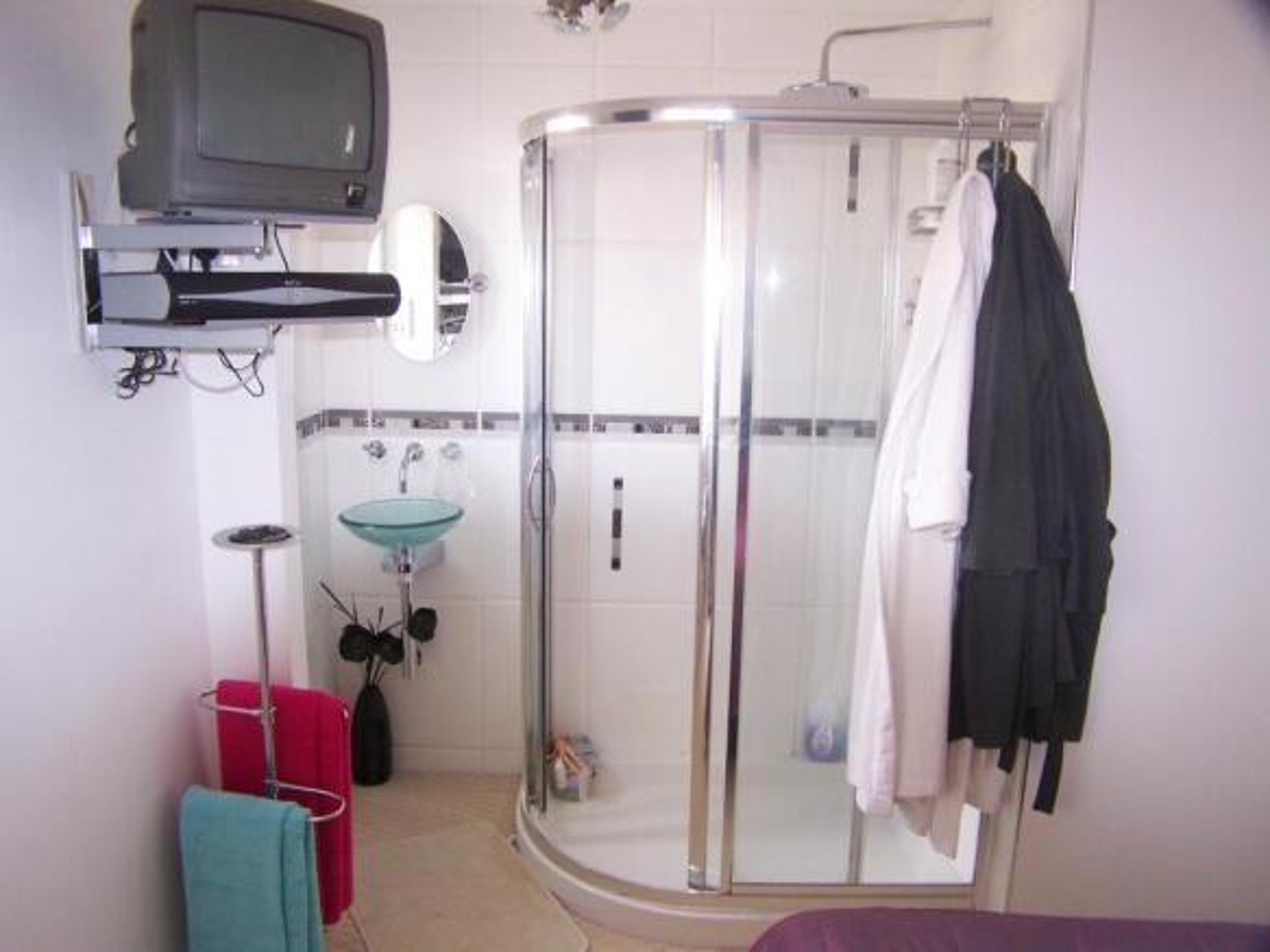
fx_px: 1394
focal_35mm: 38
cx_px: 635
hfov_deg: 49.0
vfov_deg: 37.7
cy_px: 476
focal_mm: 6.3
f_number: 2.8
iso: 160
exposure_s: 1/25
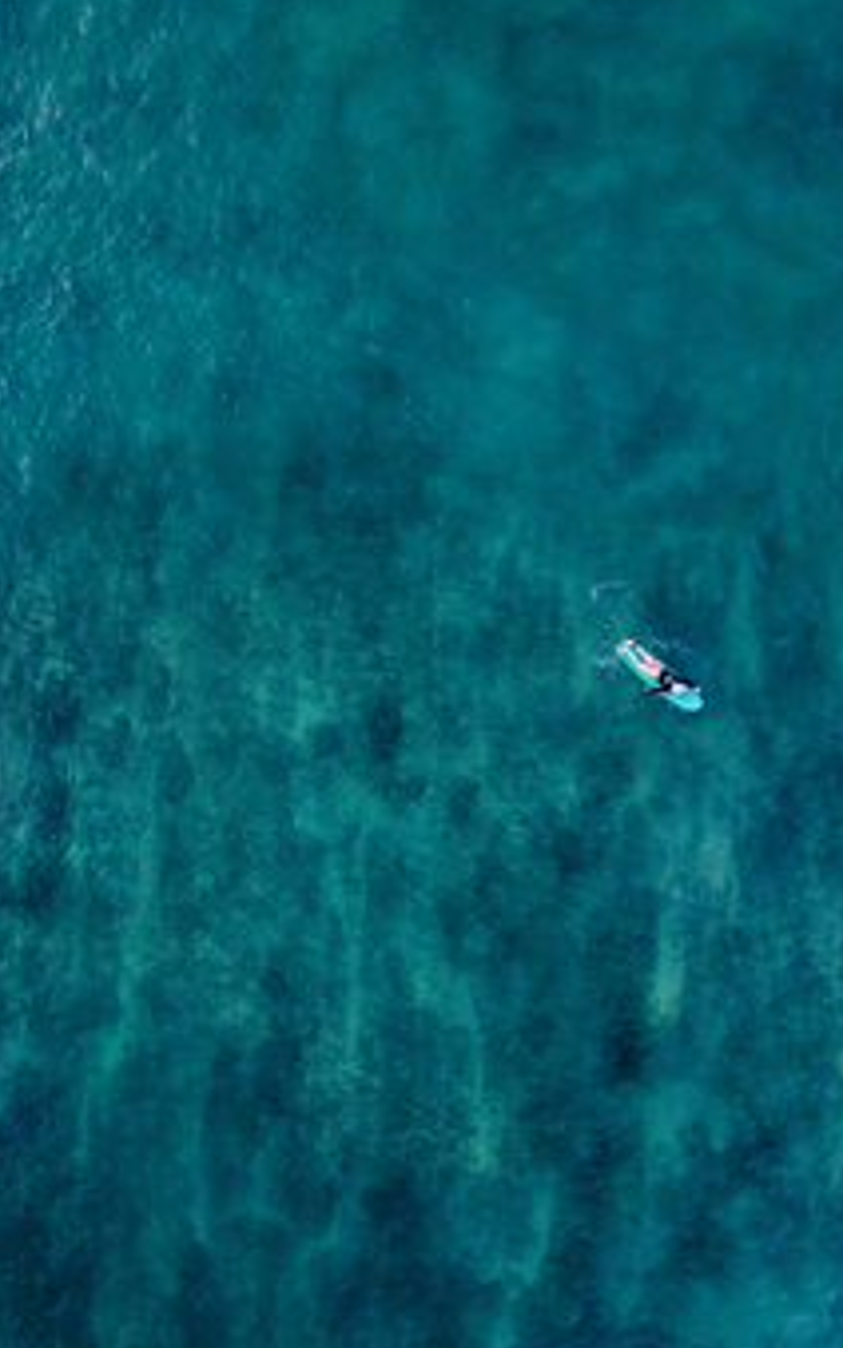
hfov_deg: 51.3
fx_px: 845
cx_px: 239
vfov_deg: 77.1
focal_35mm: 23
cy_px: 666
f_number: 2.2
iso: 200
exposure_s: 1/320
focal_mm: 3.05
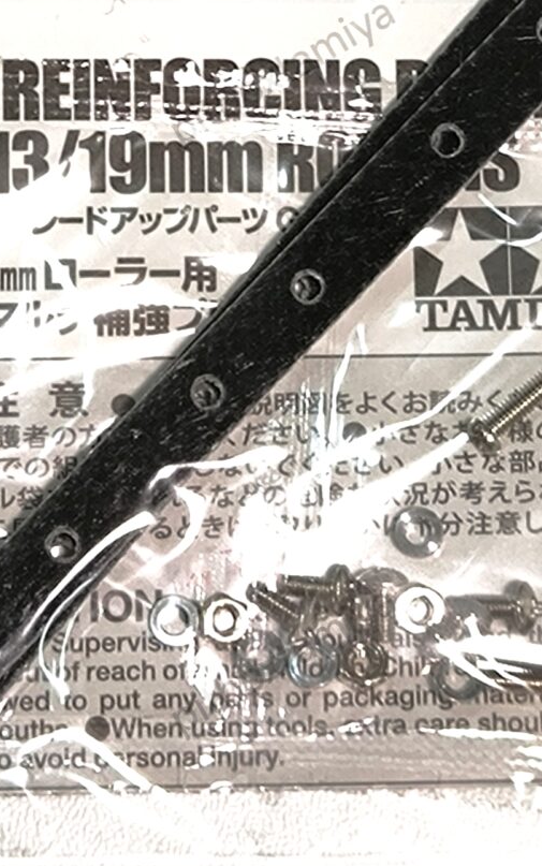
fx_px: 3967
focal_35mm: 168
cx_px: 250
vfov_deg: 12.4
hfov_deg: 7.8
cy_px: 137
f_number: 1.9
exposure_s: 1/101
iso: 200
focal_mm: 6.92
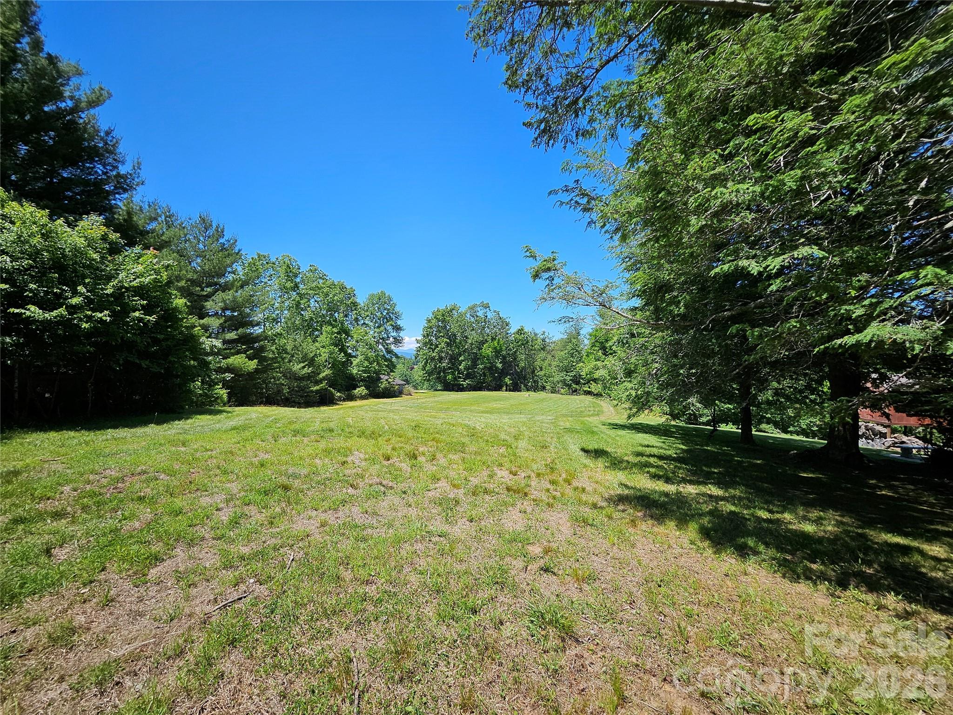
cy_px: 358
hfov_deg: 106.2
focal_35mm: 13
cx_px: 476
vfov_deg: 89.9
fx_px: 358
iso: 32
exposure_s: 1/942
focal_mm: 1.74
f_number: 2.2
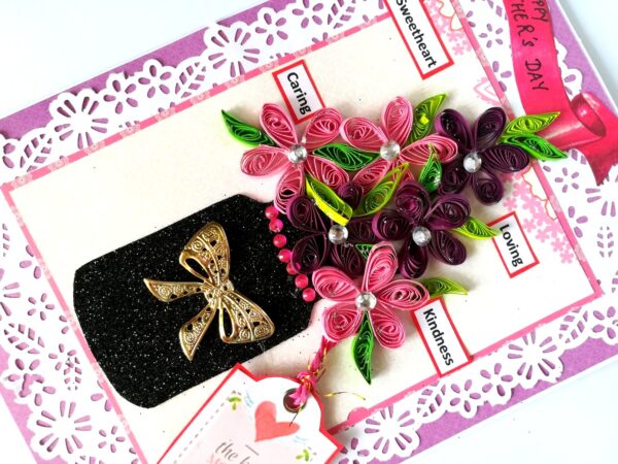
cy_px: 232
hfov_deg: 67.3
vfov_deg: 53.1
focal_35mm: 26
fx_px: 464
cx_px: 309
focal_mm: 3.83
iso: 80
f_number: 2.2
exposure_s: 1/50
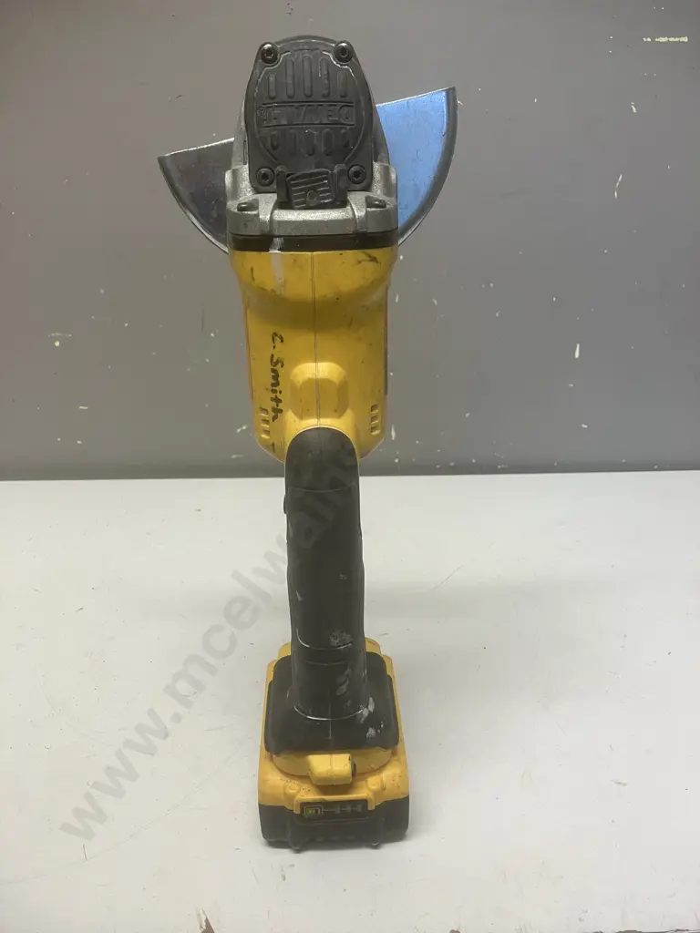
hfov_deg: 49.7
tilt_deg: -22.4
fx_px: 755
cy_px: 466
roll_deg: +1.2
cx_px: 350
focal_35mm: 28
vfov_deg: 63.4
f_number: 1.8
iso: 50
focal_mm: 3.99
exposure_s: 1/50
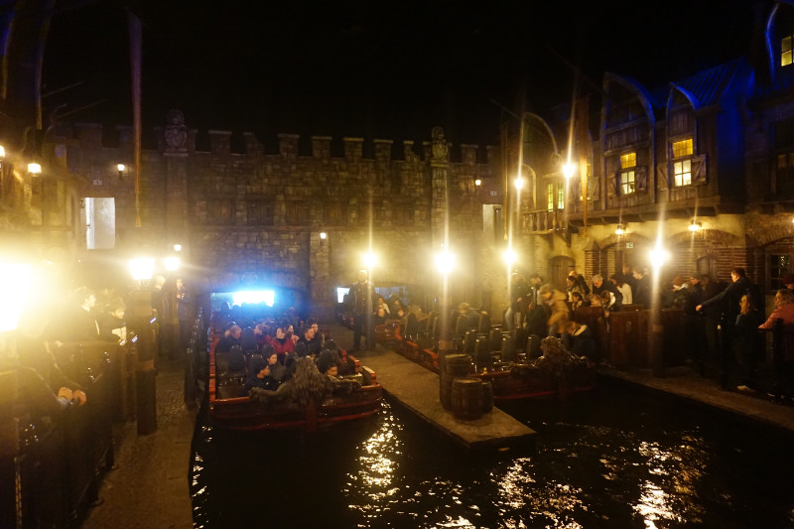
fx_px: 529
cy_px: 264
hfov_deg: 73.8
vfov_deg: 53.1
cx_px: 397
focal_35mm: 24
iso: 3200
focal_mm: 16
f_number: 3.5
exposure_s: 1/8
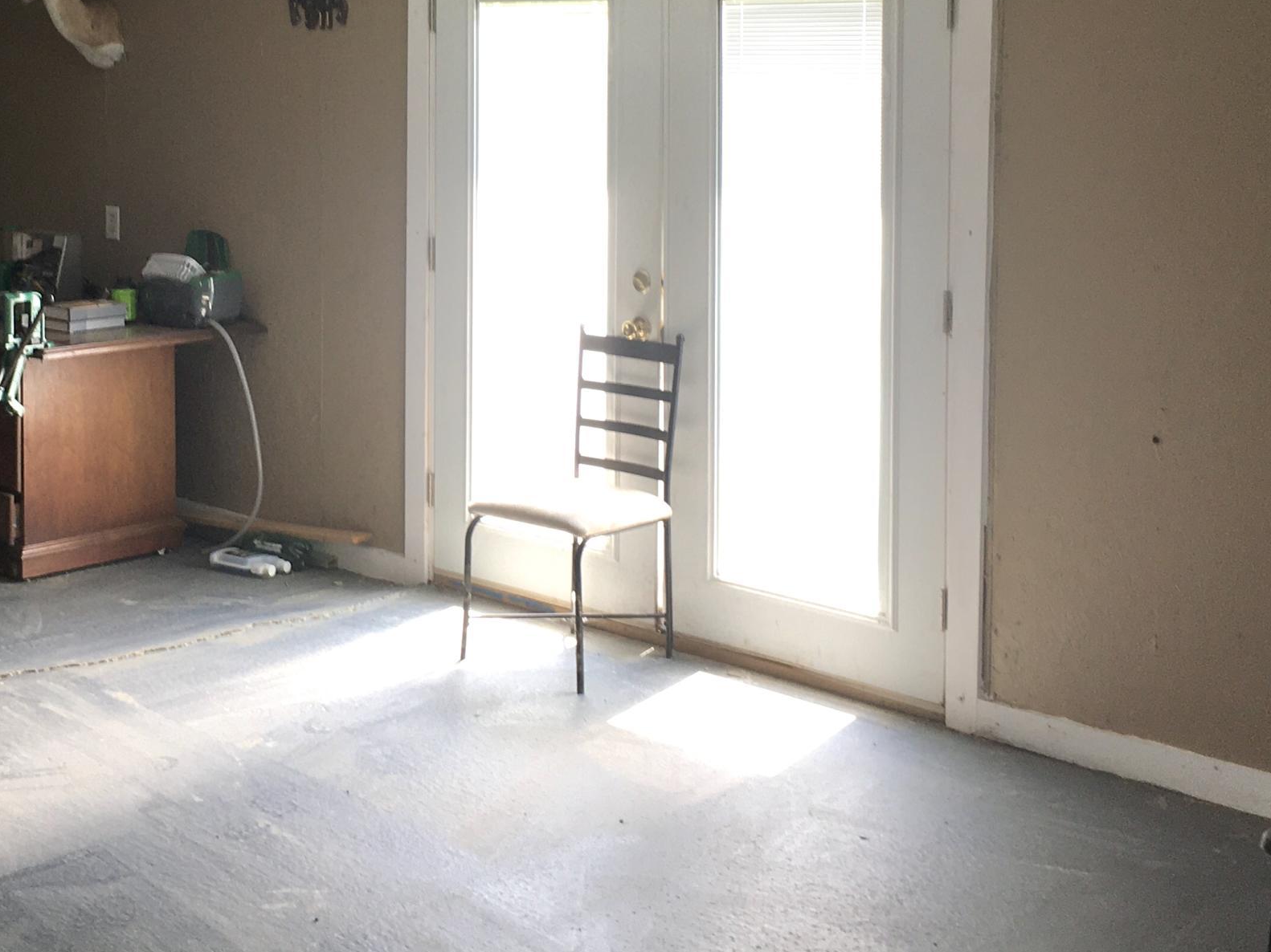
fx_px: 2019
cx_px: 341
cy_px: 204
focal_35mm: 55
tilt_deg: -2.1
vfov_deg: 26.1
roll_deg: +0.9
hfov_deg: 34.3
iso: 25
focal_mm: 4.15
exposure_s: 1/40
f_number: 2.2
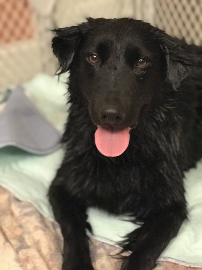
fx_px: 444
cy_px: 135
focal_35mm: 57
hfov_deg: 25.7
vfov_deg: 33.8
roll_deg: +3.6
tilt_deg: -25.8
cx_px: 101
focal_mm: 6.6
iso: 1250
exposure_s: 1/60
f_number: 2.8
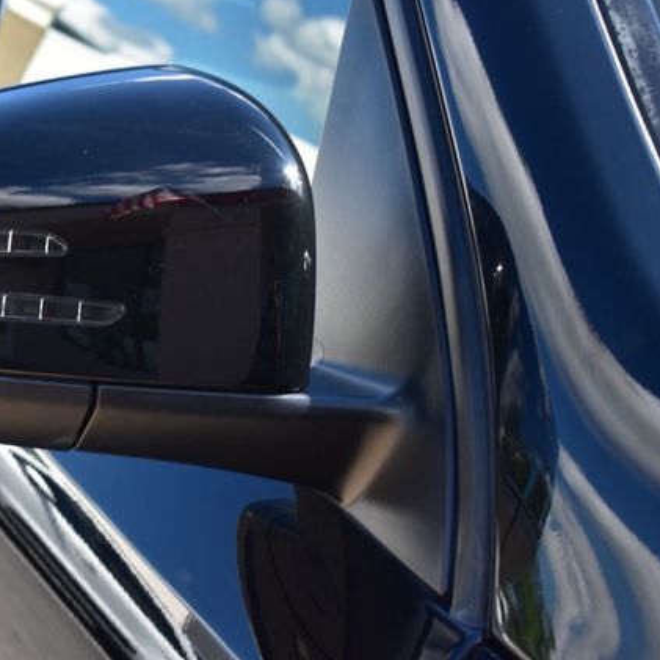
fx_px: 2300
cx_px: 161
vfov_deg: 16.3
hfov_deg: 16.2
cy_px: 329
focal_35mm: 107
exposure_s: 1/200
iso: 400
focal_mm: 55
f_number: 10
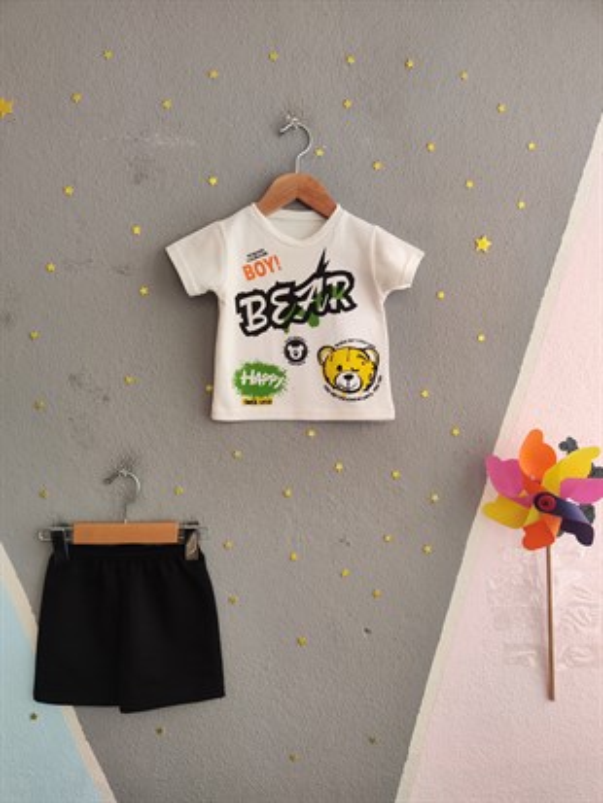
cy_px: 402
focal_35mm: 24
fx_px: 557
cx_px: 302
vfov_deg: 71.6
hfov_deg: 56.8
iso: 95
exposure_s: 1/100
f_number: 1.88
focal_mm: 5.59
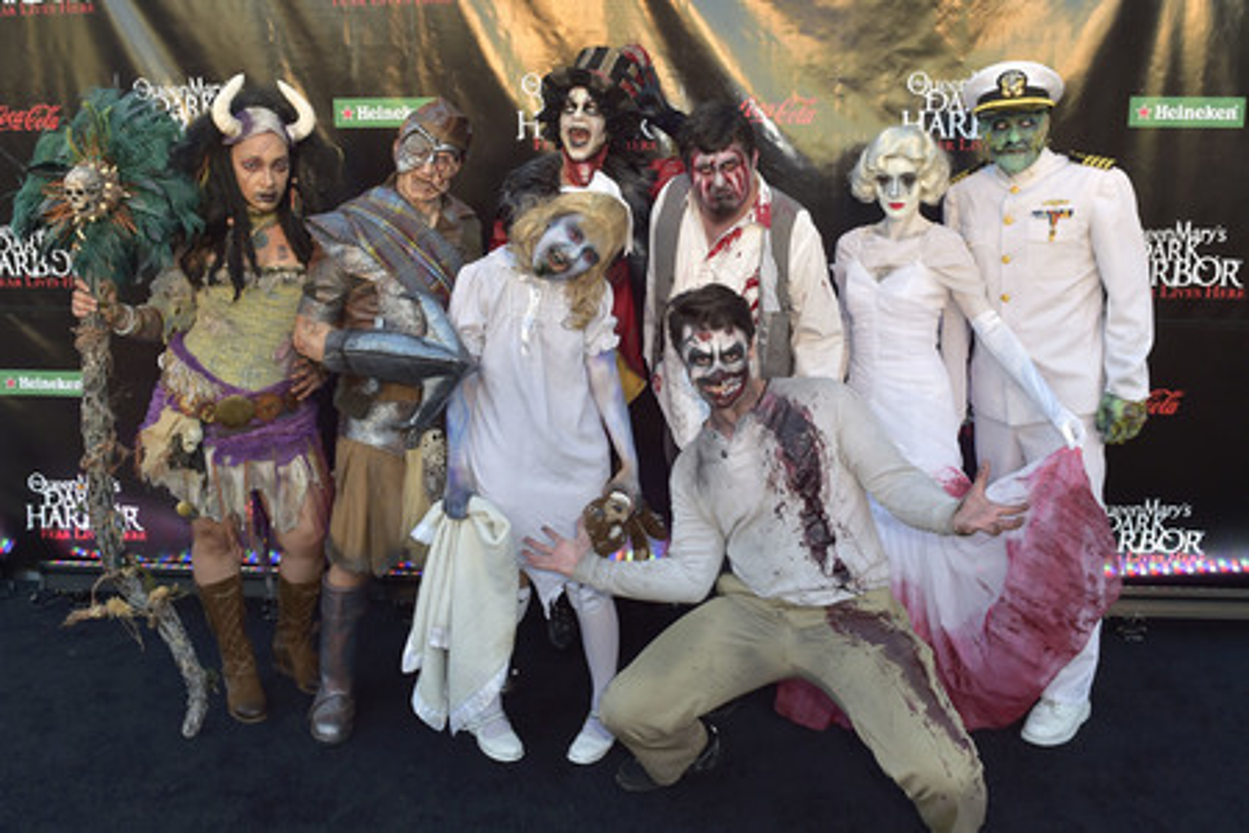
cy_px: 416
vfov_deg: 53.1
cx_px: 624
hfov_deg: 73.7
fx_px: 833
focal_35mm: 24
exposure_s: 1/320
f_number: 4.5
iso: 250
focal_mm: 24
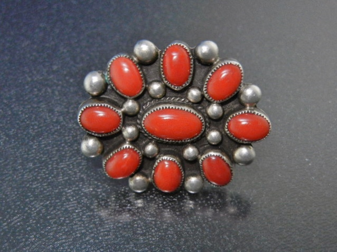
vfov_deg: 28.0
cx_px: 168
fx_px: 506
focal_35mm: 52
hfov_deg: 36.8
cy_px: 126
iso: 800
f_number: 7.8
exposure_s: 1/30
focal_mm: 9.3
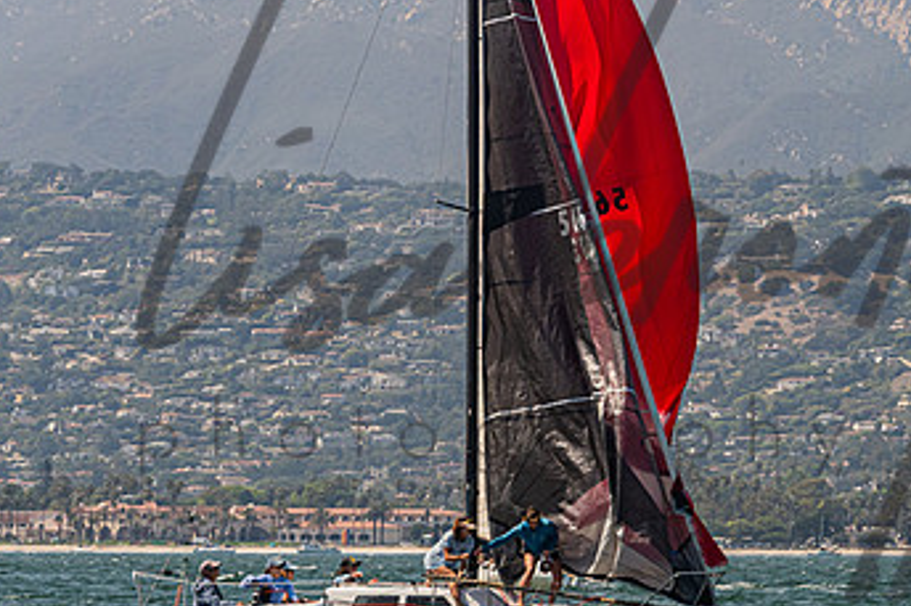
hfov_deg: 5.6
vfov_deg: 3.8
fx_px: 9232
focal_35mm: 365
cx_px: 531
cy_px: 187
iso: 400
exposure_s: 1/2000
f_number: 8
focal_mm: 165
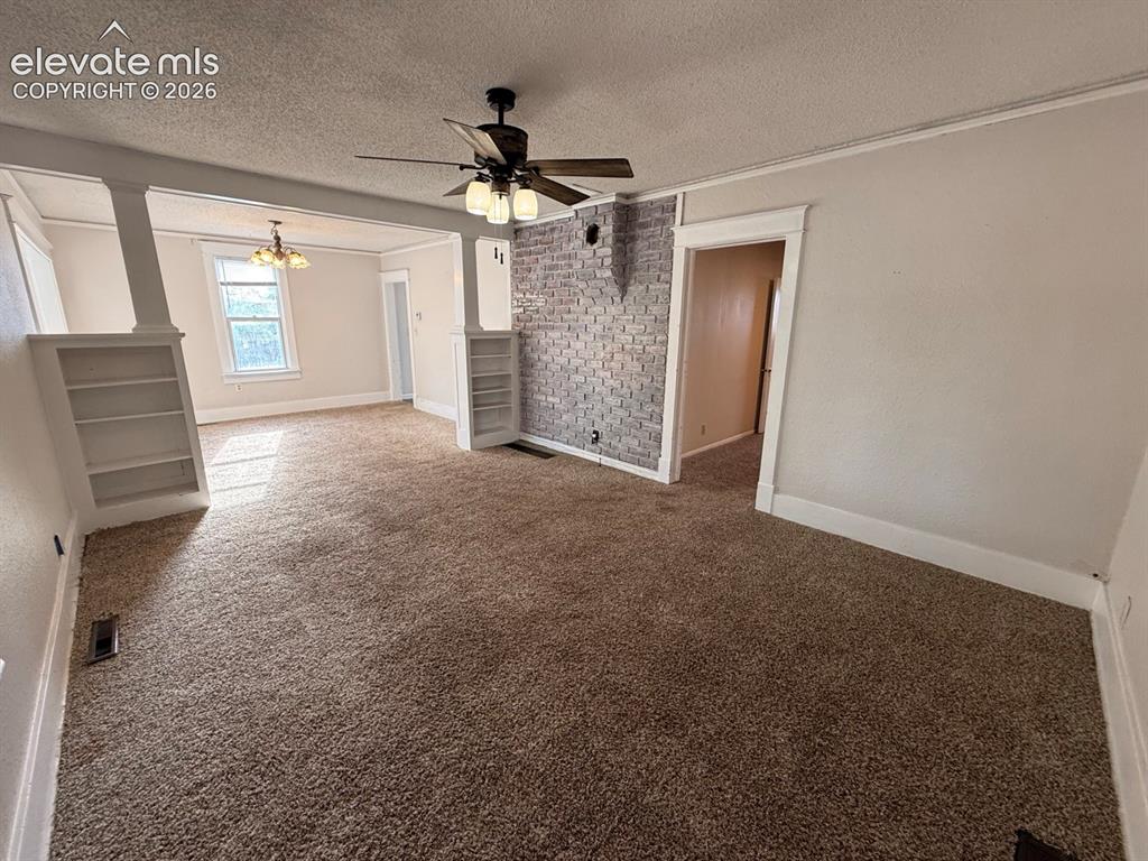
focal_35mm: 14
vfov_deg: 85.7
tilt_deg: -14.1
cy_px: 430
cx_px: 574
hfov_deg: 102.1
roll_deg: -0.4
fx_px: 464
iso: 200
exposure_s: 1/120
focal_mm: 2.22
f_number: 2.2
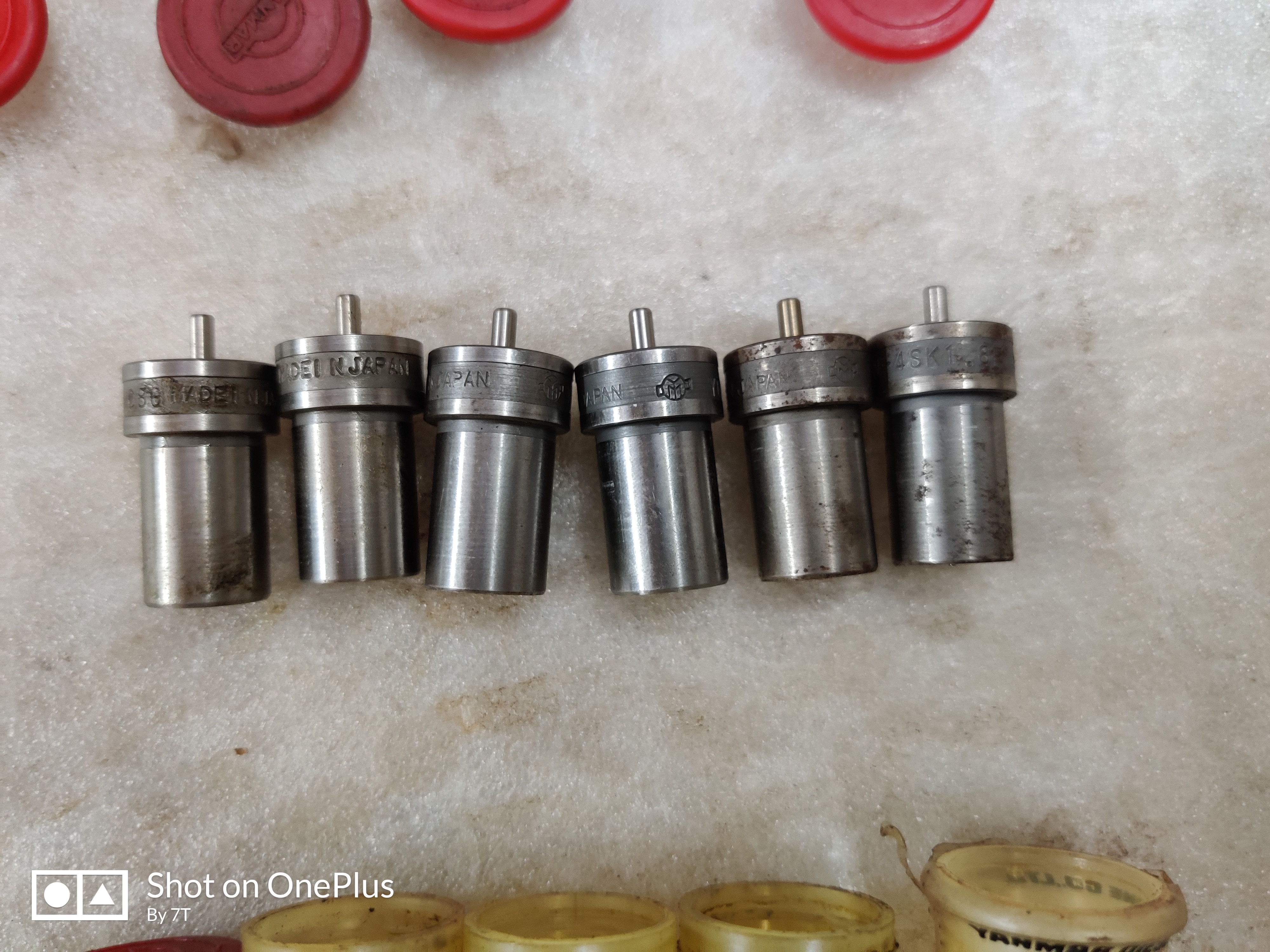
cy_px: 476
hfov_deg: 65.3
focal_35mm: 27
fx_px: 991
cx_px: 635
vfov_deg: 51.4
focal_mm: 4.75
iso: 1000
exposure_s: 1/50
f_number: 1.65
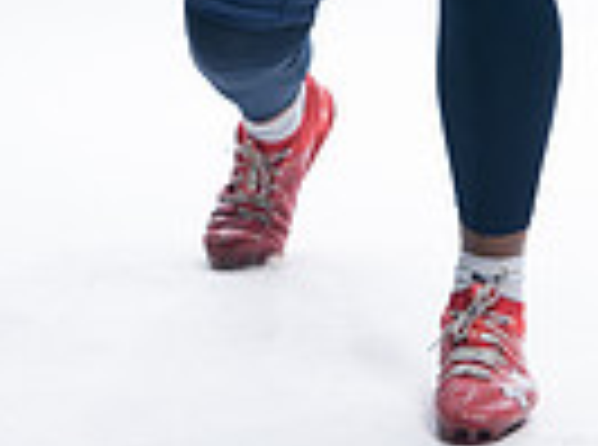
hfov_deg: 8.0
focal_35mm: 248
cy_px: -536
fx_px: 4273
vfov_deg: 5.8
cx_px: 553
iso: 200
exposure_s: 1/250
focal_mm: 76
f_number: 5.6
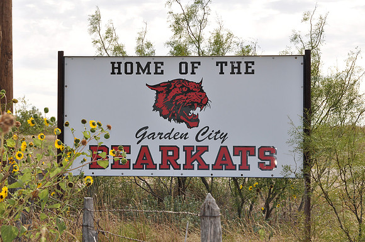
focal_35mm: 84
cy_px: 121
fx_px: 850
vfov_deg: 16.2
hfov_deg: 24.2
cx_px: 182
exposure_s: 1/200
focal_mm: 56
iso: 200
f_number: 11
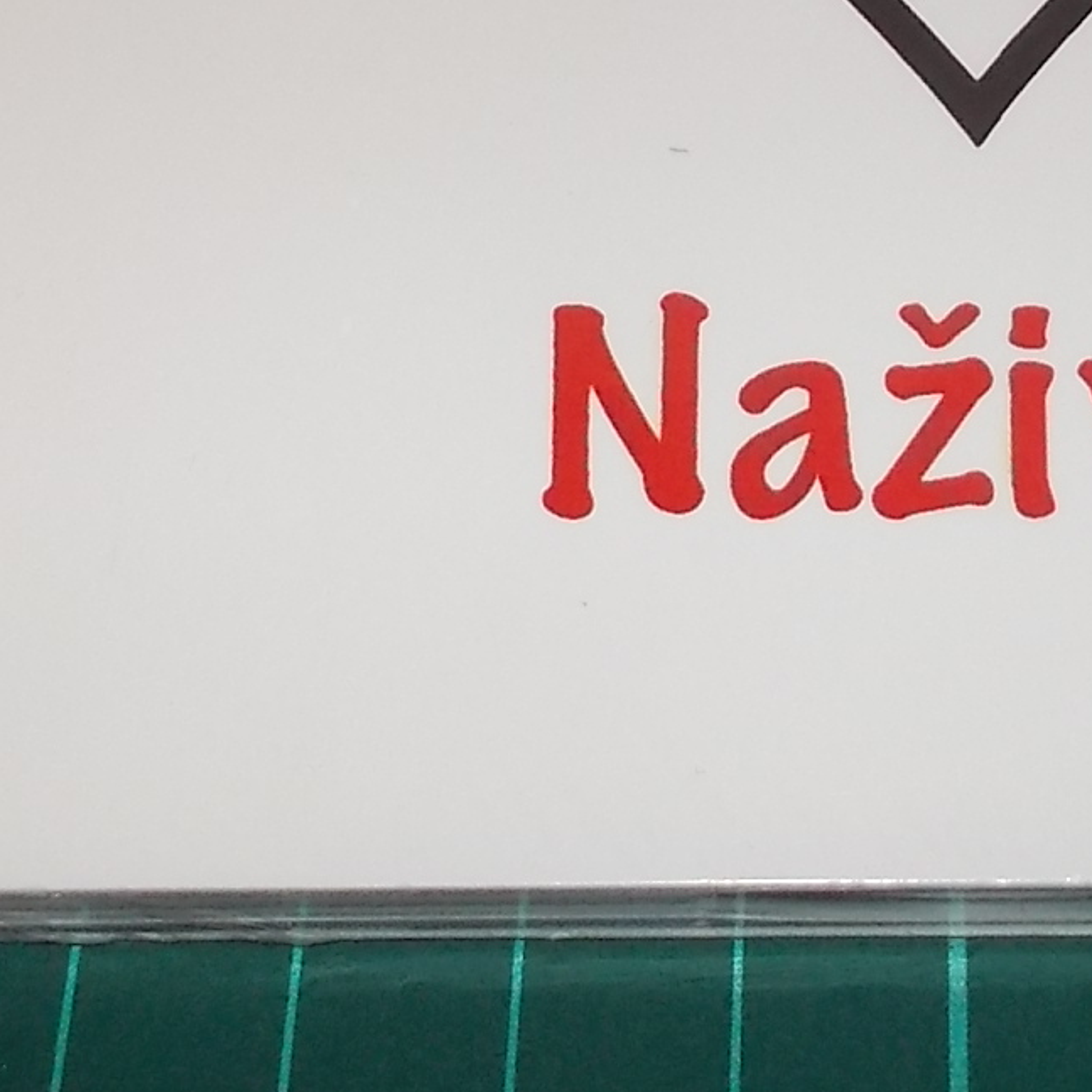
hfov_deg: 19.0
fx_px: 3212
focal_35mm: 90
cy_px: 57
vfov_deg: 18.9
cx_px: 981
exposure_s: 1/30
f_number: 3.3
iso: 200
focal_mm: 4.1
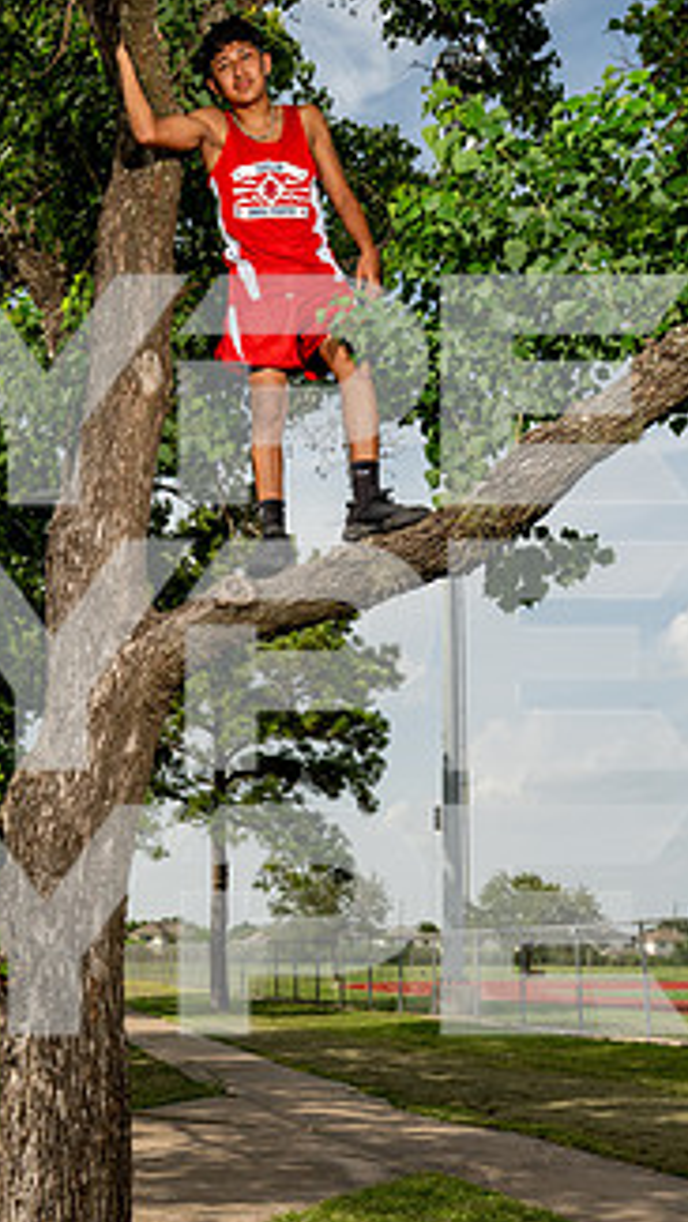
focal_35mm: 45
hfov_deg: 26.1
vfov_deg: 45.4
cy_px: 658
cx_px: 143
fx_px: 1458
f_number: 8
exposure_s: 1/800
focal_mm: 31
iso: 200
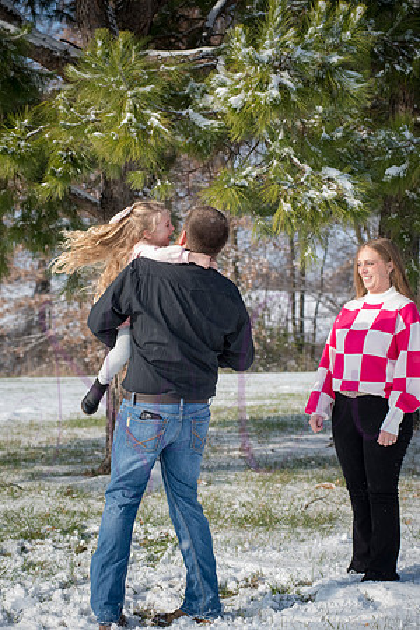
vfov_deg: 25.4
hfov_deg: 17.1
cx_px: 210
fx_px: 1400
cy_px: 315
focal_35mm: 80
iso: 640
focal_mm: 80
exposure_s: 1/1600
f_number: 6.3
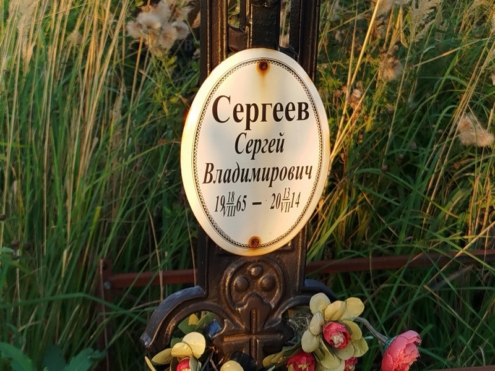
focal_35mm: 72
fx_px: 1030
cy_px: 186
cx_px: 248
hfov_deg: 27.0
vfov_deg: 20.4
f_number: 1.7
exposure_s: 1/116
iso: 50
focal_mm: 5.31
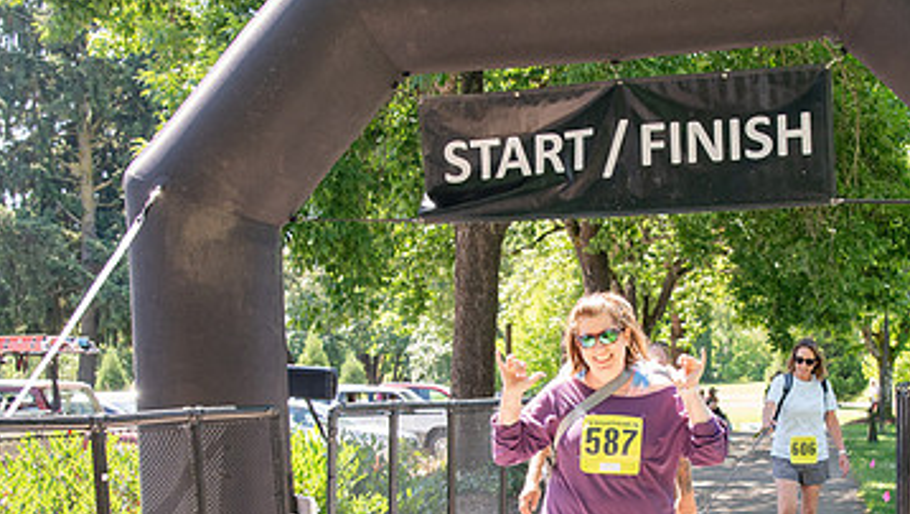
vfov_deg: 19.5
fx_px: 1473
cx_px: 615
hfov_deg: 34.0
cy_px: 420
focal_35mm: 61
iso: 500
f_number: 4
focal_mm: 24
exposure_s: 1/400
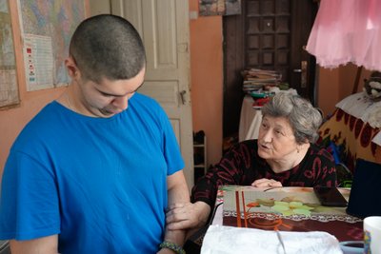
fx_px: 402
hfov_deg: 50.7
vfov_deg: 35.1
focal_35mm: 38
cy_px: 127
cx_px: 190
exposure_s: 1/160
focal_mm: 38
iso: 1600
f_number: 4
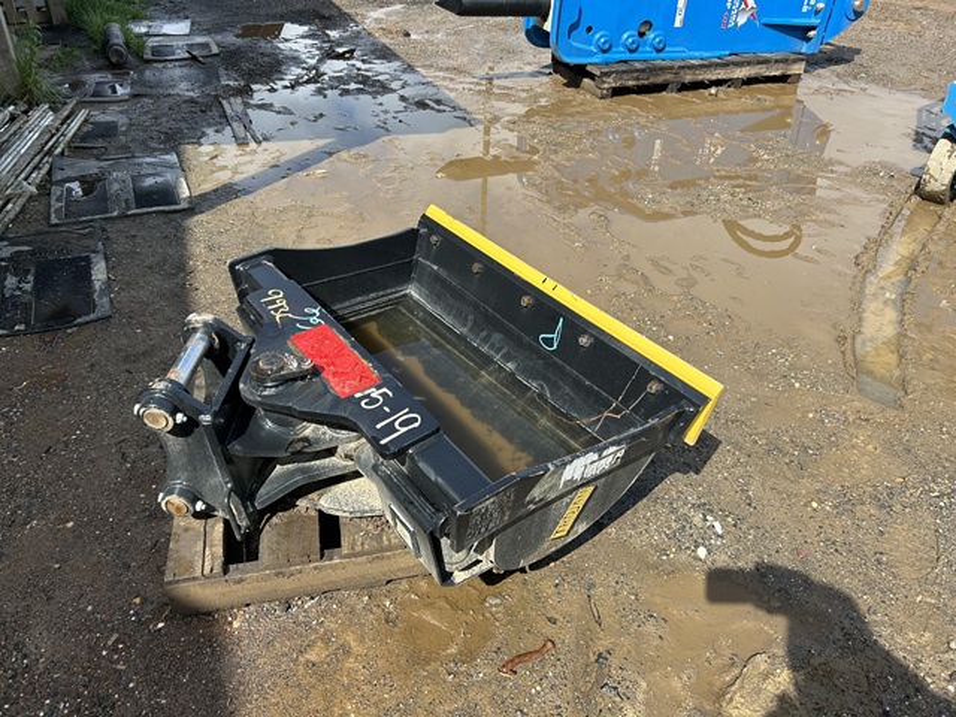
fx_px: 718
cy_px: 358
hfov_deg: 67.3
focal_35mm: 26
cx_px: 478
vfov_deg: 53.1
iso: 50
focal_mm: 5.7
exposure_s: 1/2123
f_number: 1.5
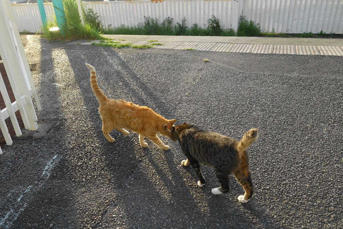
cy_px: 114
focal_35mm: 24
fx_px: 229
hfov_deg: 73.7
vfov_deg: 53.1
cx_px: 172
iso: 160
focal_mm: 8.8
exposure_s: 1/250
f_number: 4
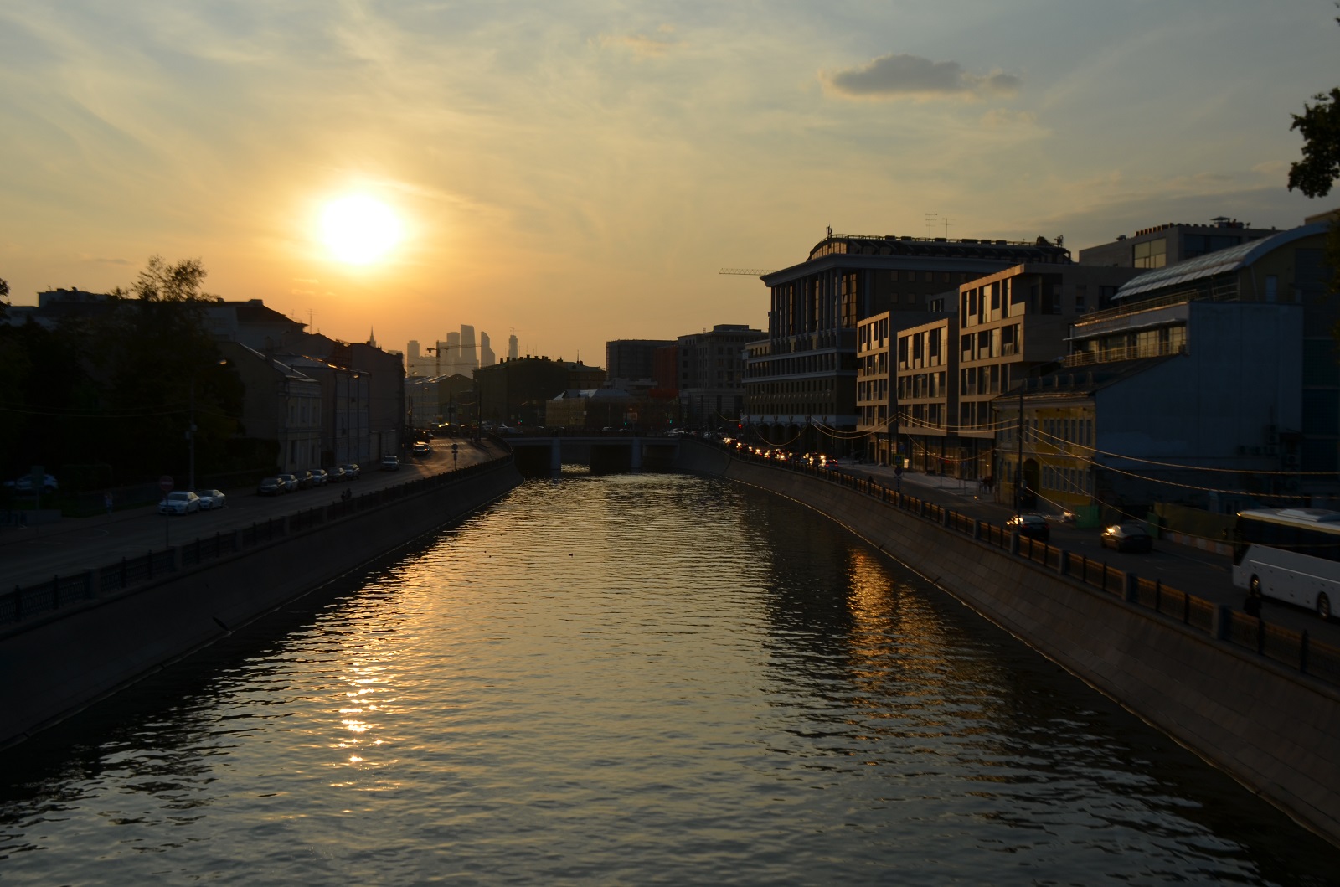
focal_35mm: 39
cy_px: 444
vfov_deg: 34.0
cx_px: 670
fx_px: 1448
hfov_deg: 49.7
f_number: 10
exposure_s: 1/400
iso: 100
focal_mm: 26
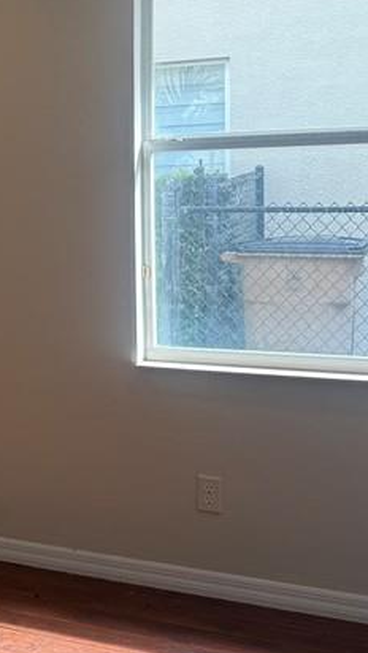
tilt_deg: -0.4
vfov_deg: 32.1
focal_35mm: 65
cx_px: -238
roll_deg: +1.2
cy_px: 217
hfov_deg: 16.3
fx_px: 1127
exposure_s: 1/183
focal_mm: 6.76
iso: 80
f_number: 1.78
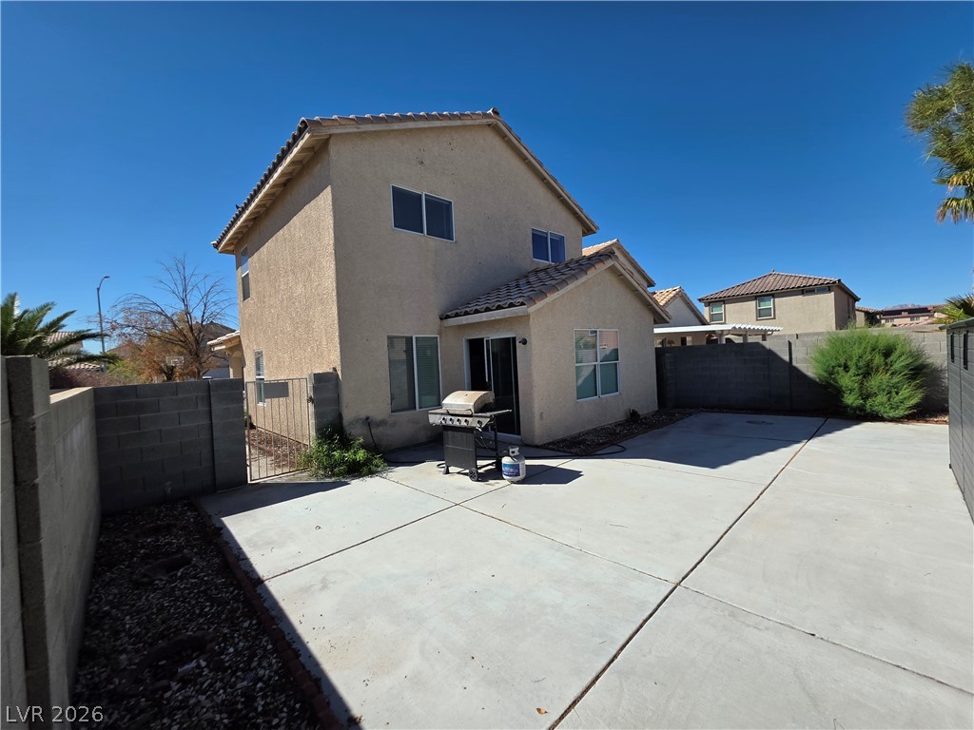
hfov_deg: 106.2
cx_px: 487
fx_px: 366
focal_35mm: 13
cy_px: 365
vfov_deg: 89.9
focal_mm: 2.2
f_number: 1.9
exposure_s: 1/3109
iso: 40
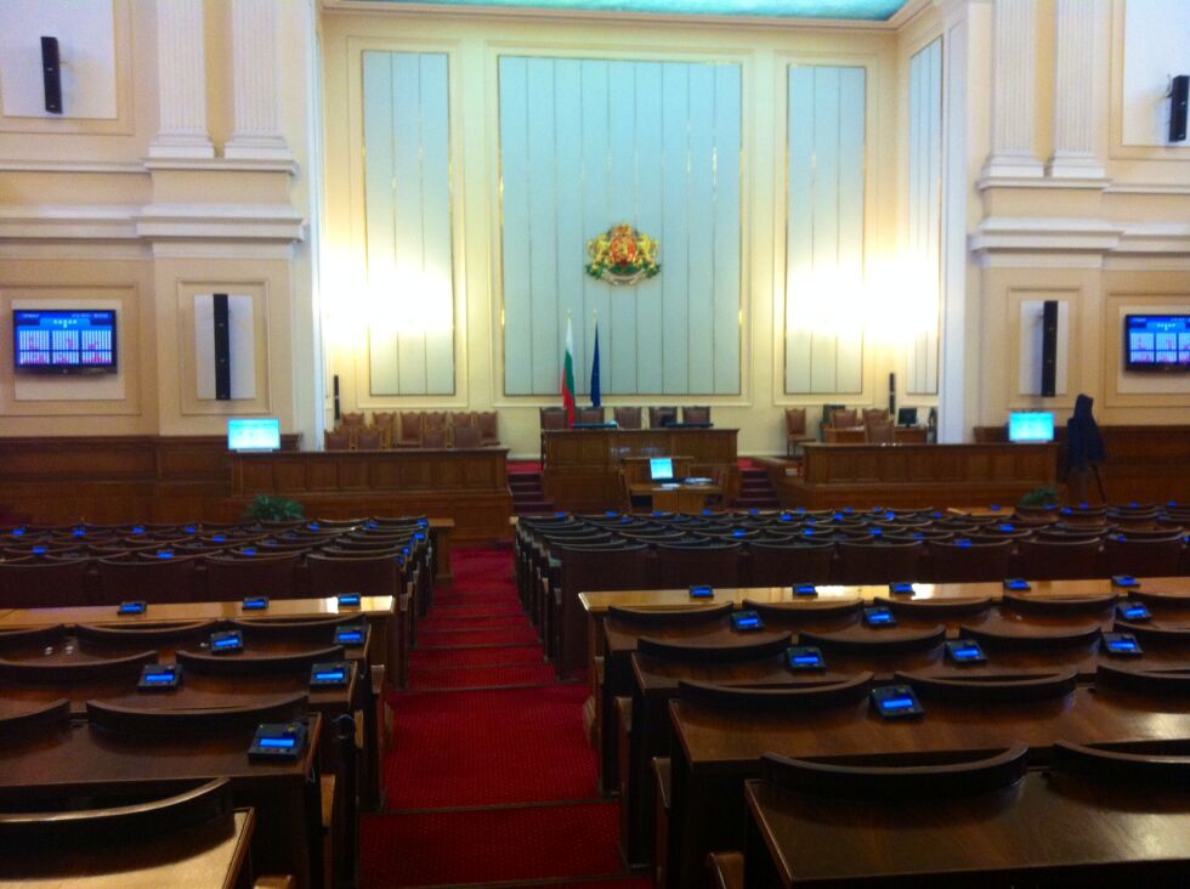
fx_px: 1201
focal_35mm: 35
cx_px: 595
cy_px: 444
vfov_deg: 40.6
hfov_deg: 52.7
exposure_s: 1/17
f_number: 2.8
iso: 160
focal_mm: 3.85
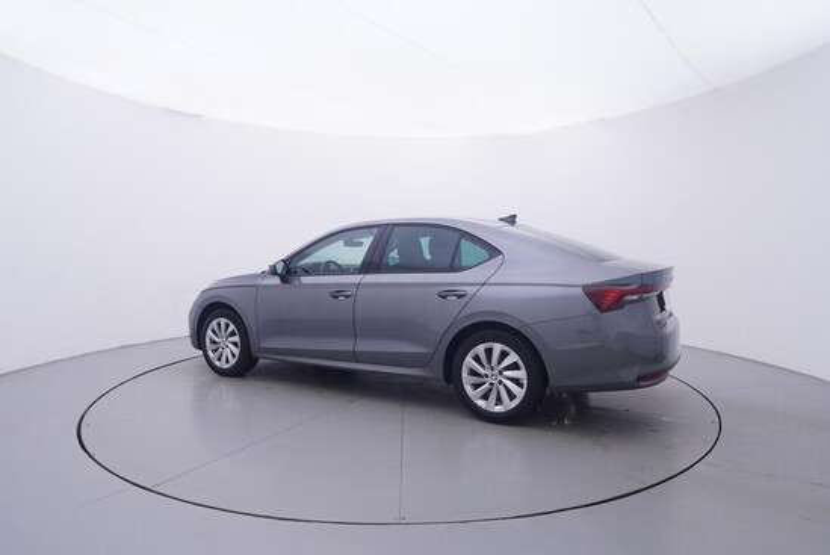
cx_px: 415
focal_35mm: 22
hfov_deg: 77.3
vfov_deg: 56.2
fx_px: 519
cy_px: 278
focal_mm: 15
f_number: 5
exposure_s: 1/80
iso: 200
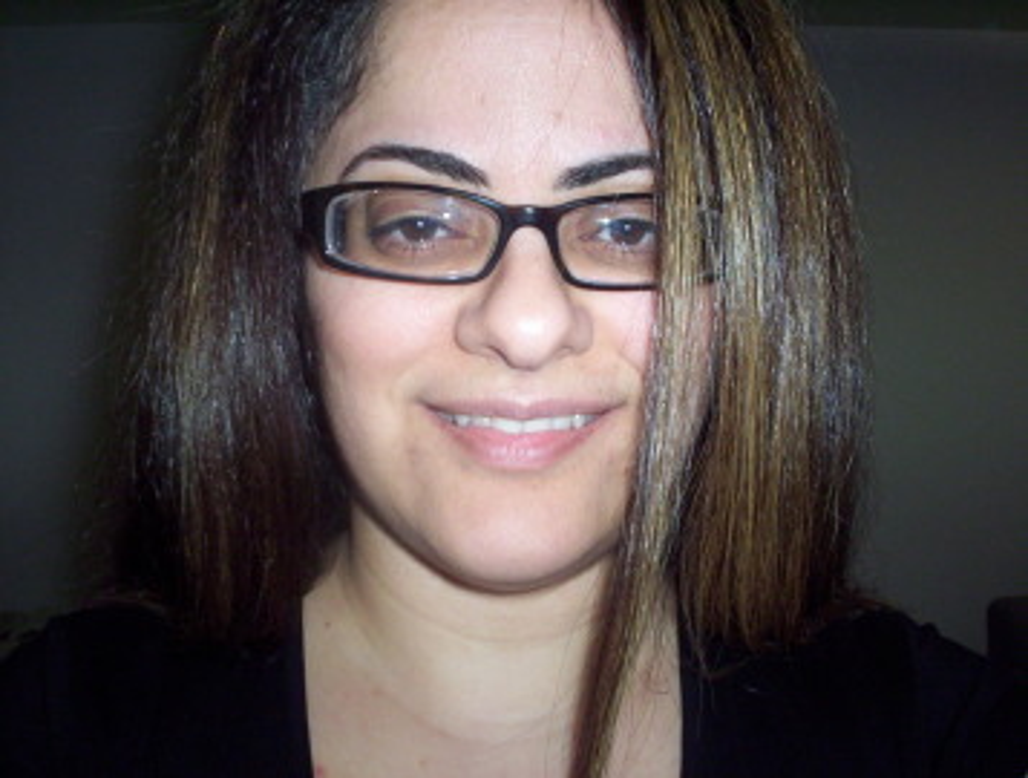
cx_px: 514
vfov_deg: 37.9
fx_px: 1132
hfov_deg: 48.8
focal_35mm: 38
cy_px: 389
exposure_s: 1/60
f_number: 4.5
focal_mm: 4.99
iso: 140
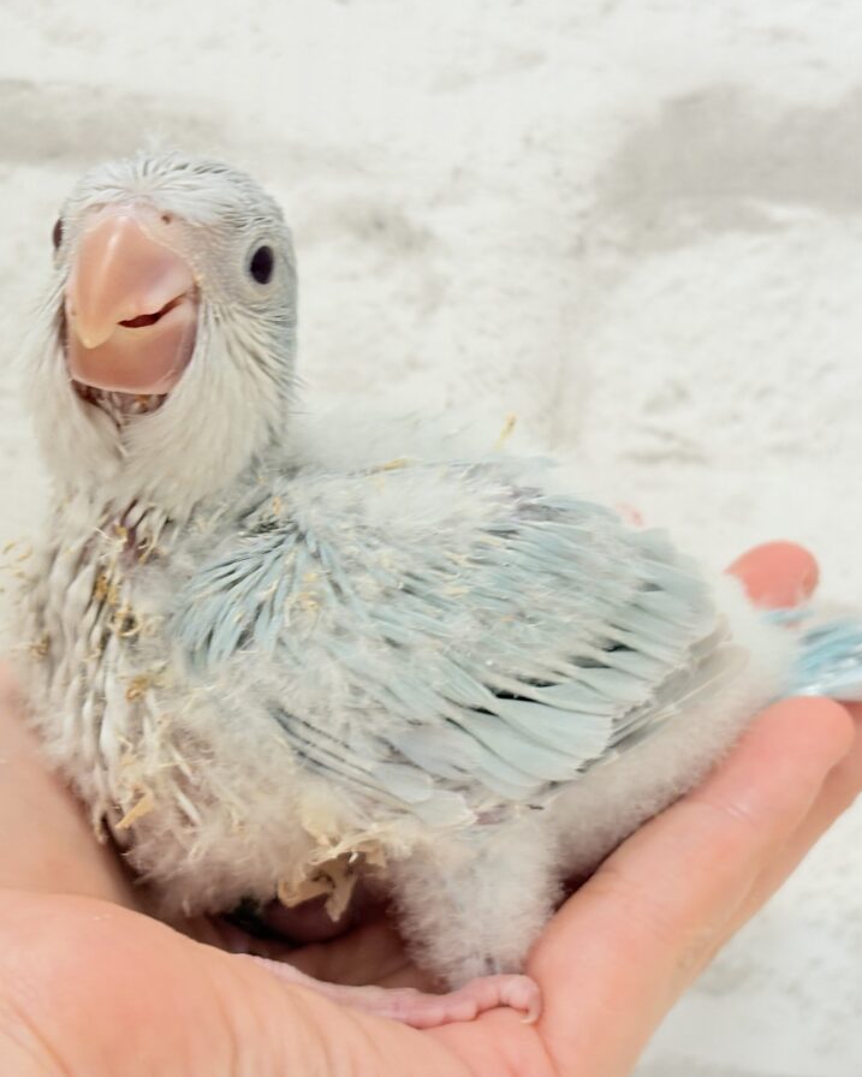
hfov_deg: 22.4
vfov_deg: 27.9
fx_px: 2168
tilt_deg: -7.1
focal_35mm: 68
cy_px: 537
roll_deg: -1.1
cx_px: 317
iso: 50
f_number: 1.6
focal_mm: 5.96
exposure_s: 1/50
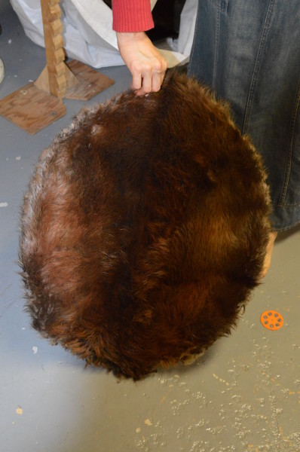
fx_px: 602
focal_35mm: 48
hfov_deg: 28.0
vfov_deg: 41.2
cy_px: 226
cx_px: 150
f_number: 4.8
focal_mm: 32
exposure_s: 1/60
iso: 3200
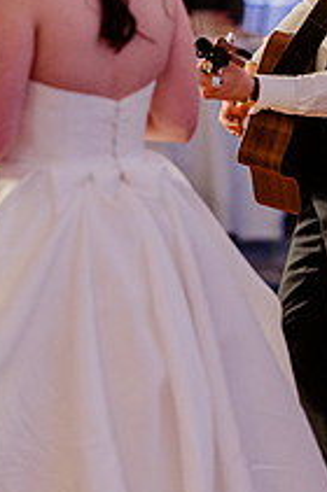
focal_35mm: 224
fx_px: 3062
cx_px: 202
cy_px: 100
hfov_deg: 6.1
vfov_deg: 9.2
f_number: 2.2
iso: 4000
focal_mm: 105
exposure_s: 1/640
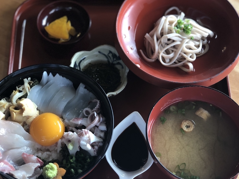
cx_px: 108
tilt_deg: -59.7
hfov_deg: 29.4
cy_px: 82
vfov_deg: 22.2
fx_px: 456
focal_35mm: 66
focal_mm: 6
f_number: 2.4
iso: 50
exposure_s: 1/60
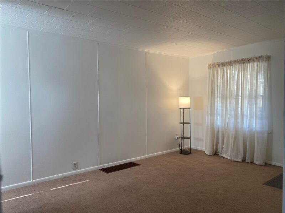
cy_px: 106
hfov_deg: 67.3
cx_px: 142
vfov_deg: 53.1
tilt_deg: -3.0
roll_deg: +0.6
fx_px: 214
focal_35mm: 26
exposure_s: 1/120
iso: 125
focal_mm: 4.25
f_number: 1.8
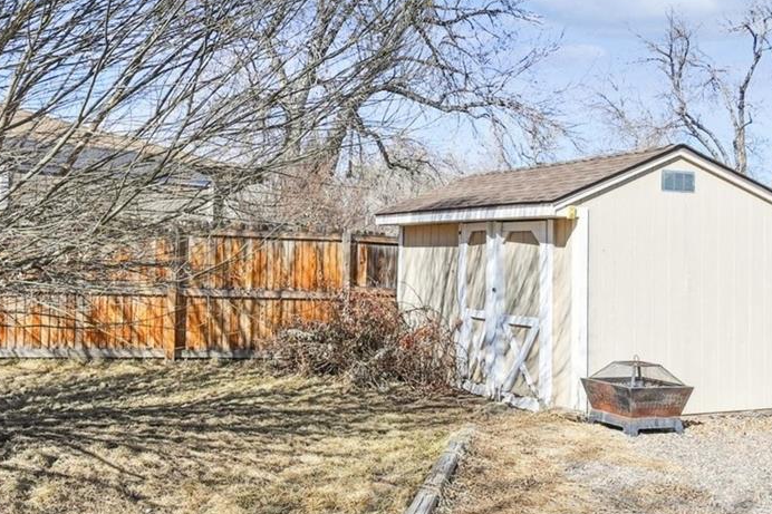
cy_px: 258
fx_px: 818
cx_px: 396
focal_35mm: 38
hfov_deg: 50.5
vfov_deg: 34.9
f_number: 5.6
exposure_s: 1/2500
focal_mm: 16.5
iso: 400
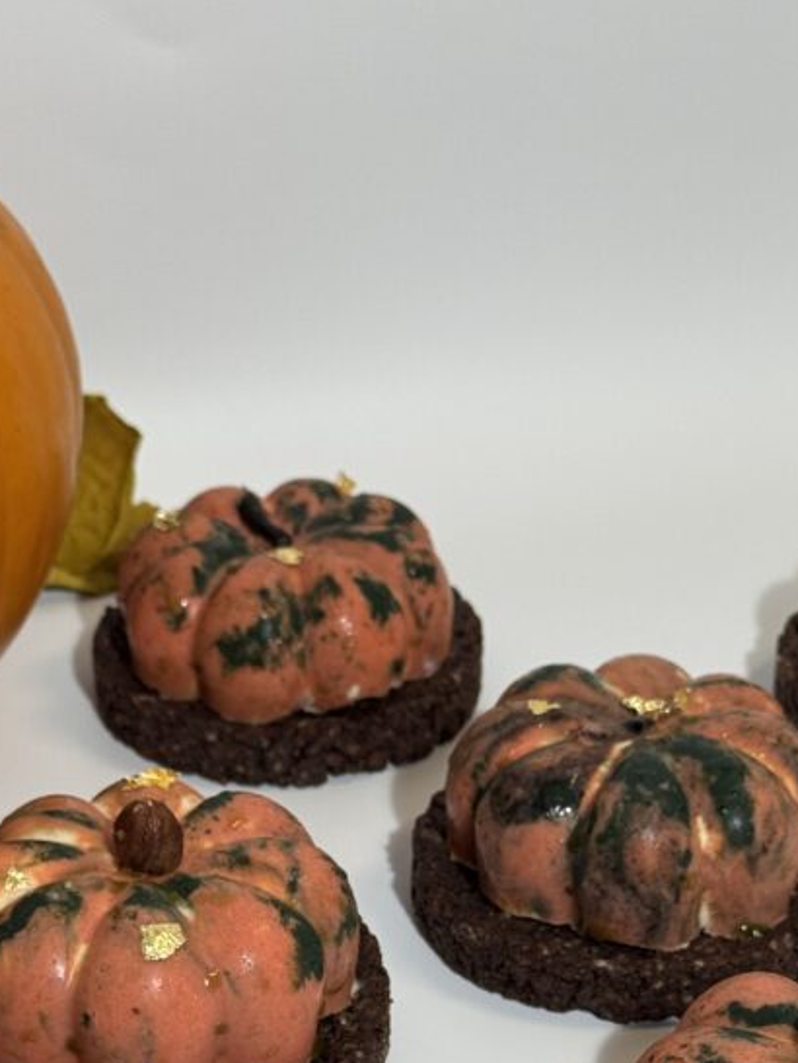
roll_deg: +0.3
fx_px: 2764
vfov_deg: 21.4
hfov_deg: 16.4
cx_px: 345
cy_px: 899
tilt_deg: -31.6
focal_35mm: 90
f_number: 1.78
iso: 50
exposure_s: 1/162
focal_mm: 6.76
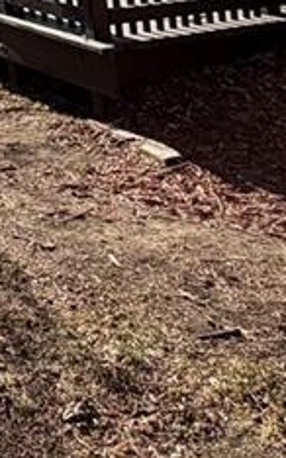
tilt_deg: +9.2
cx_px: -411
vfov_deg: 21.3
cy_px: -290
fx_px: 949
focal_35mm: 76
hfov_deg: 12.9
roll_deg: +0.9
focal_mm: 2.22
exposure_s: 1/770
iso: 25
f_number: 2.2
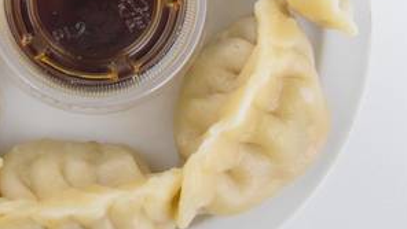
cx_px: 99
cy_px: 38
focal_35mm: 84
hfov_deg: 25.0
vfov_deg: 14.3
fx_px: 907
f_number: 4
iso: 3200
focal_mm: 24
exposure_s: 1/80
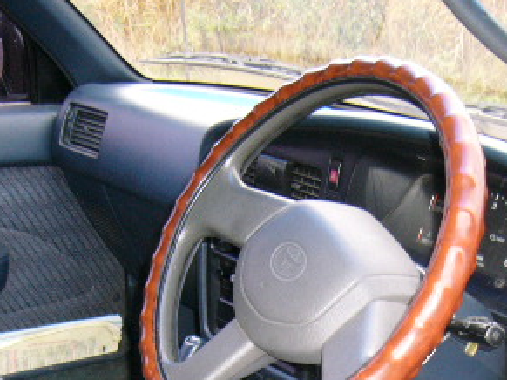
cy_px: 399
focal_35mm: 77
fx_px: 1127
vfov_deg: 18.5
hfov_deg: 25.3
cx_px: 317
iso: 100
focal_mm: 5.8
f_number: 2.8
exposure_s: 1/60
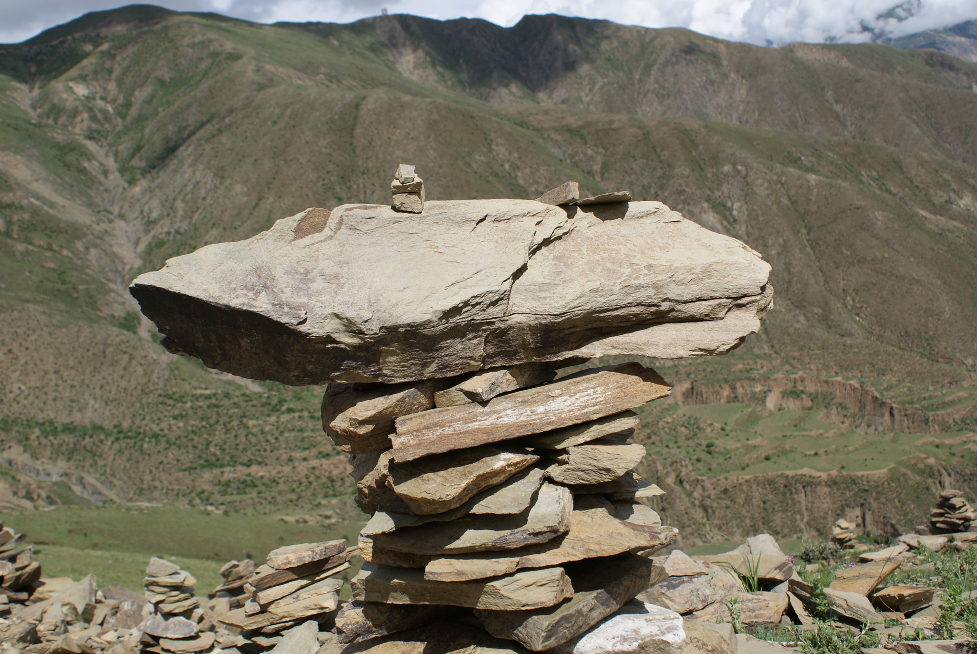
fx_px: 1060
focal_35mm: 39
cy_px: 327
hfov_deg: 49.5
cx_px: 488
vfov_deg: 34.3
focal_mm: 26
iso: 100
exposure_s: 1/250
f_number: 10
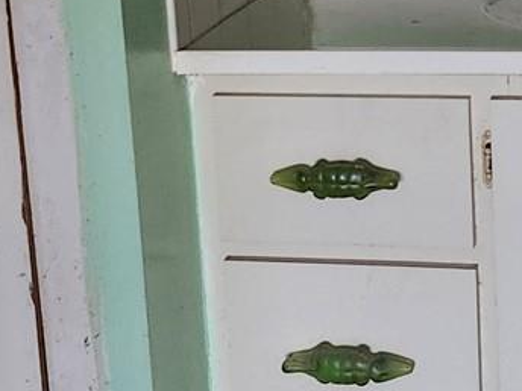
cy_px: -33
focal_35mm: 107
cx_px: 475
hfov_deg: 18.1
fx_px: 1614
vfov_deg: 13.6
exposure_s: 1/120
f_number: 1.8
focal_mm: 5.54
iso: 1000
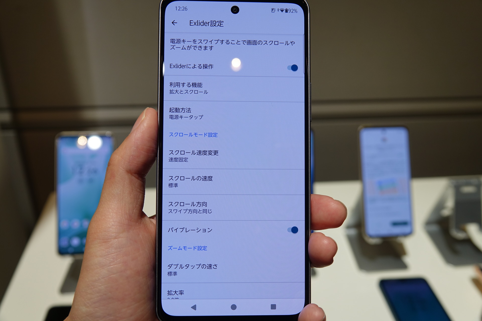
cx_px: 241
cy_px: 160
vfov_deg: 41.1
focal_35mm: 32
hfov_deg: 58.7
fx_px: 428
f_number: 2.8
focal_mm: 11.77
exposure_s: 1/60
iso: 100
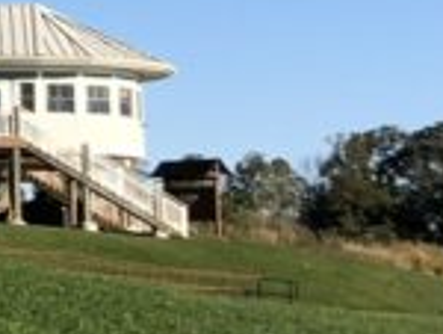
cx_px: -700
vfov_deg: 7.7
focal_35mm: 191
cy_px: -44
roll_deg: -1.1
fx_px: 2448
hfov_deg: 9.1
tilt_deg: +8.7
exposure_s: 1/1919
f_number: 1.8
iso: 20
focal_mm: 3.99
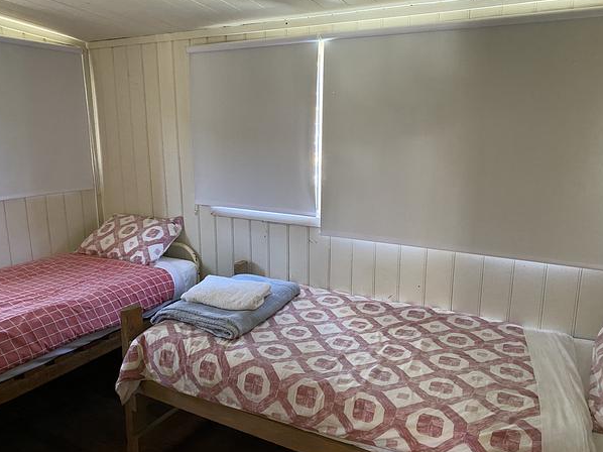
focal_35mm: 27
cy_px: 230
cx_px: 297
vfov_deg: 51.3
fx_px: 470
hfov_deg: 65.3
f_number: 1.8
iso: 500
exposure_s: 1/60
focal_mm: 4.25
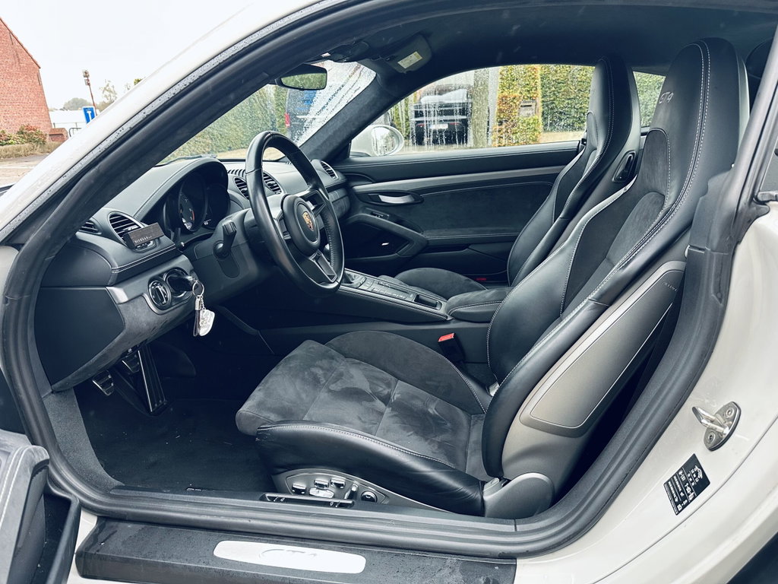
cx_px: 389
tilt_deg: -18.0
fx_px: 539
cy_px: 292
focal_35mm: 24
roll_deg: +3.1
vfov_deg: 56.8
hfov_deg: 71.6
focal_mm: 6.86
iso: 250
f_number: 1.78
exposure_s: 1/118
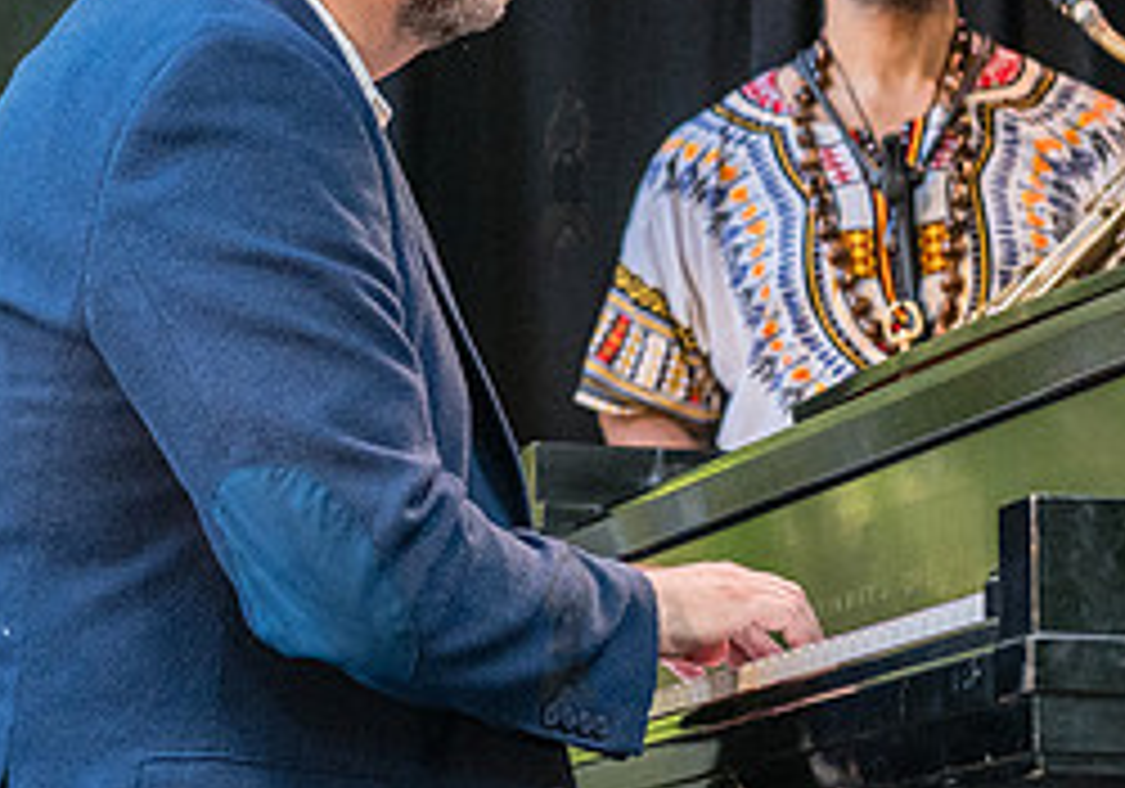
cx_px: 348
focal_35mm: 178
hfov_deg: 11.4
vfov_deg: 8.0
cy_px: 95
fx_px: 5649
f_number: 4.5
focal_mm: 60
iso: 2000
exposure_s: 1/800
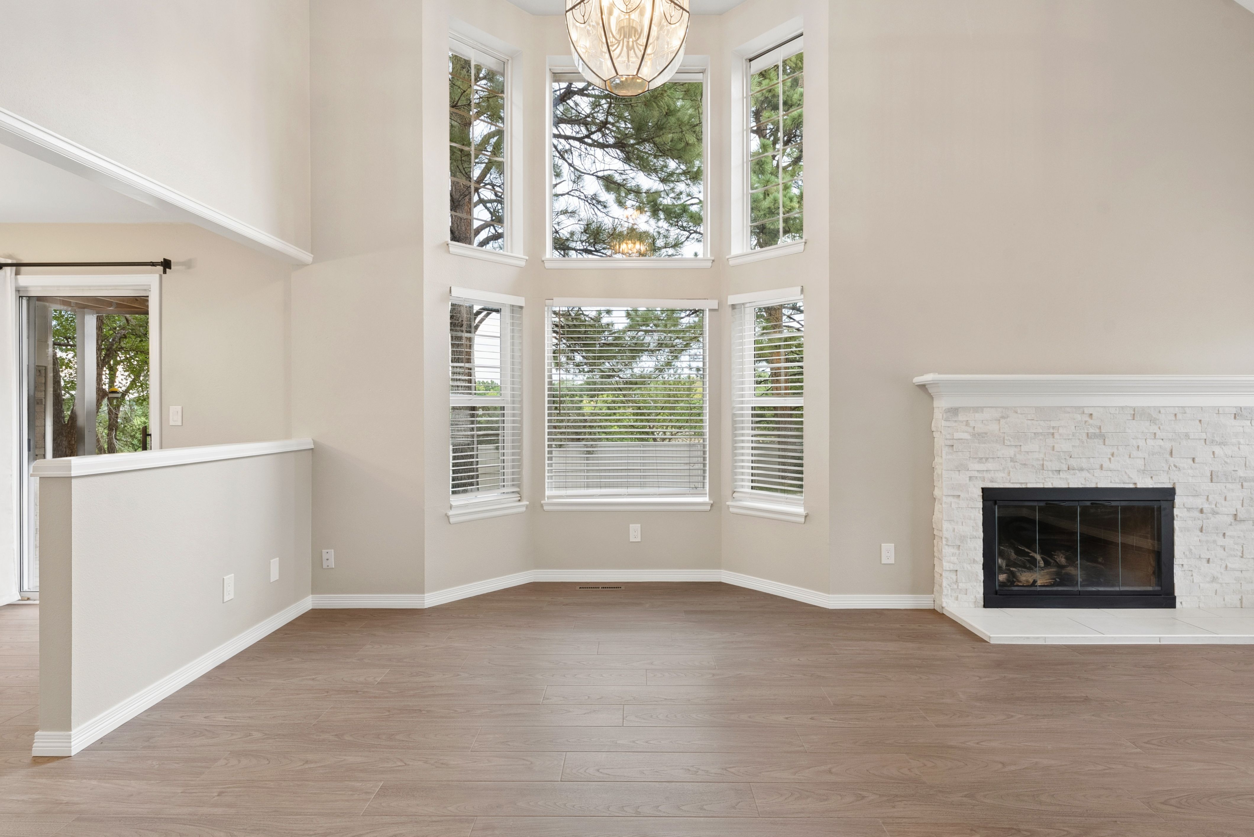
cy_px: 418
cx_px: 627
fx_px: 627
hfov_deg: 90.0
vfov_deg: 67.5
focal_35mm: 18
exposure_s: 1/25
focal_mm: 18
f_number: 9
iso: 640
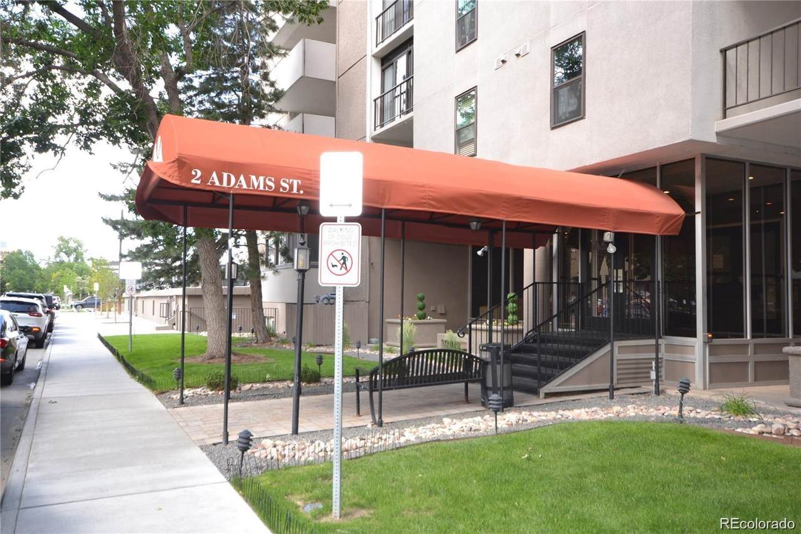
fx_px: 667
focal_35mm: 30
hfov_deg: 61.9
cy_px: 267
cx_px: 400
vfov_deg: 43.6
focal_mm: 20
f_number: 5.6
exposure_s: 1/100
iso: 400
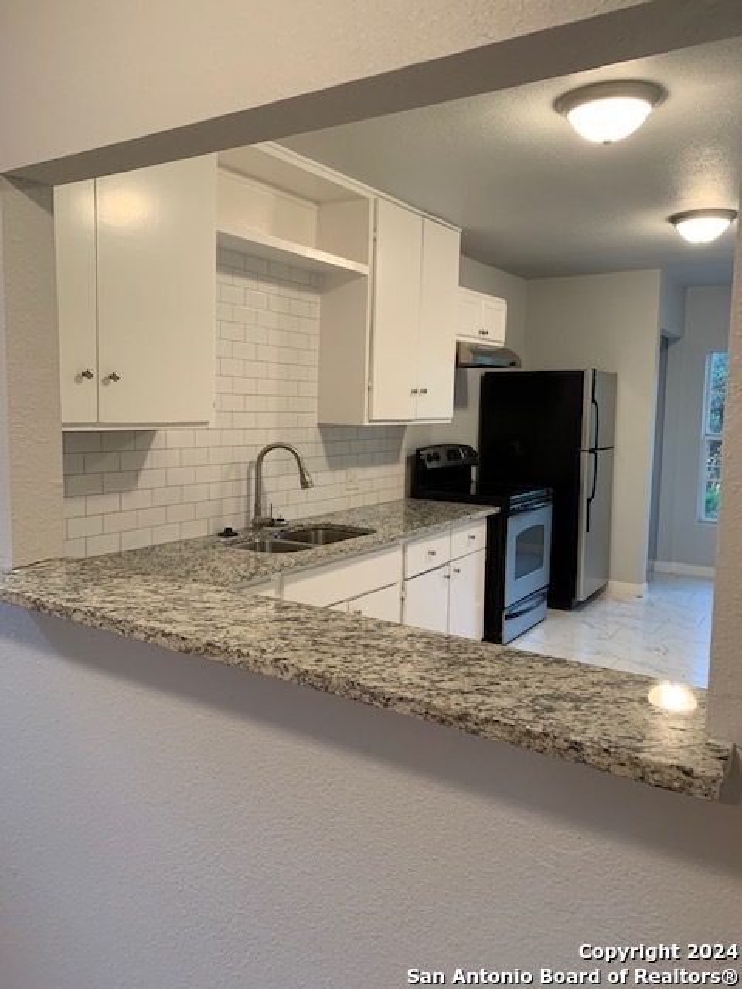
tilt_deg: -6.9
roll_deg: -0.7
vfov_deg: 67.3
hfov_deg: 53.1
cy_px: 494
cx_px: 371
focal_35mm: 26
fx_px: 743
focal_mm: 4.25
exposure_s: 1/60
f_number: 1.8
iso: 200
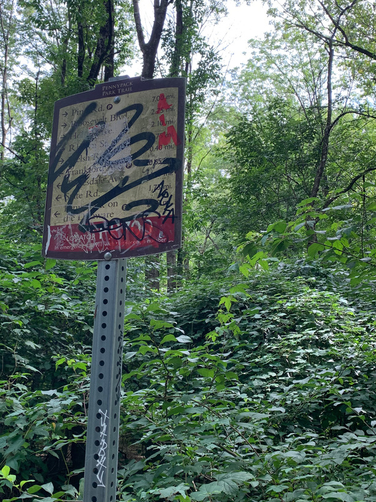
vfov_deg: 48.9
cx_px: 129
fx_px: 550
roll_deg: -3.0
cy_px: 232
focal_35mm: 38
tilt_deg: +17.1
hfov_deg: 37.4
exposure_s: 1/193
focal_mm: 4.25
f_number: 1.8
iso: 25
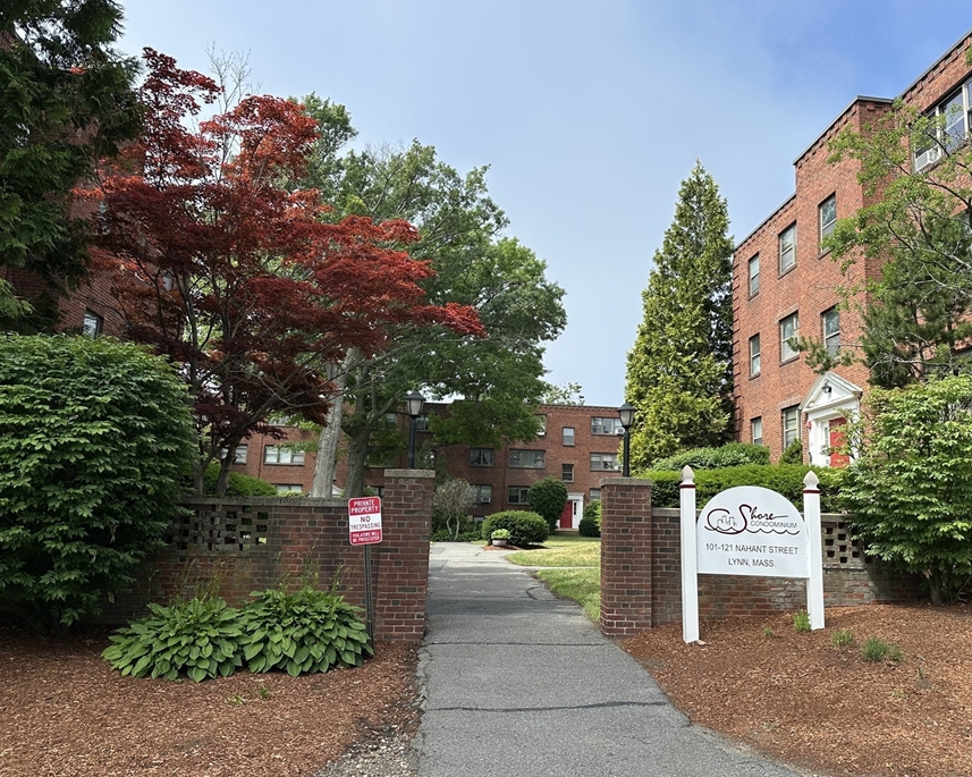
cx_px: 559
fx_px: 805
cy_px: 380
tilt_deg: +11.1
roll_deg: -1.5
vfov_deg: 51.5
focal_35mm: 28
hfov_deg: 61.9
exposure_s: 1/3247
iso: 80
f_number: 1.78
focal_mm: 6.86
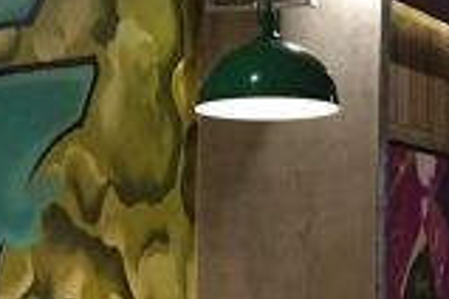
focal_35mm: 133
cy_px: 230
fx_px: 1659
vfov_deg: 10.3
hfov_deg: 14.8
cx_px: -133
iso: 80
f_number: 2.2
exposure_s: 1/10
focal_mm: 4.15
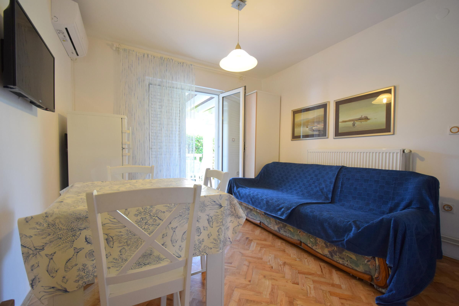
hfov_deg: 100.4
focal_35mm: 15
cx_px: 230
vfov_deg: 77.3
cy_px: 153
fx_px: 191
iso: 800
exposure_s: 1/60
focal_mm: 10
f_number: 4
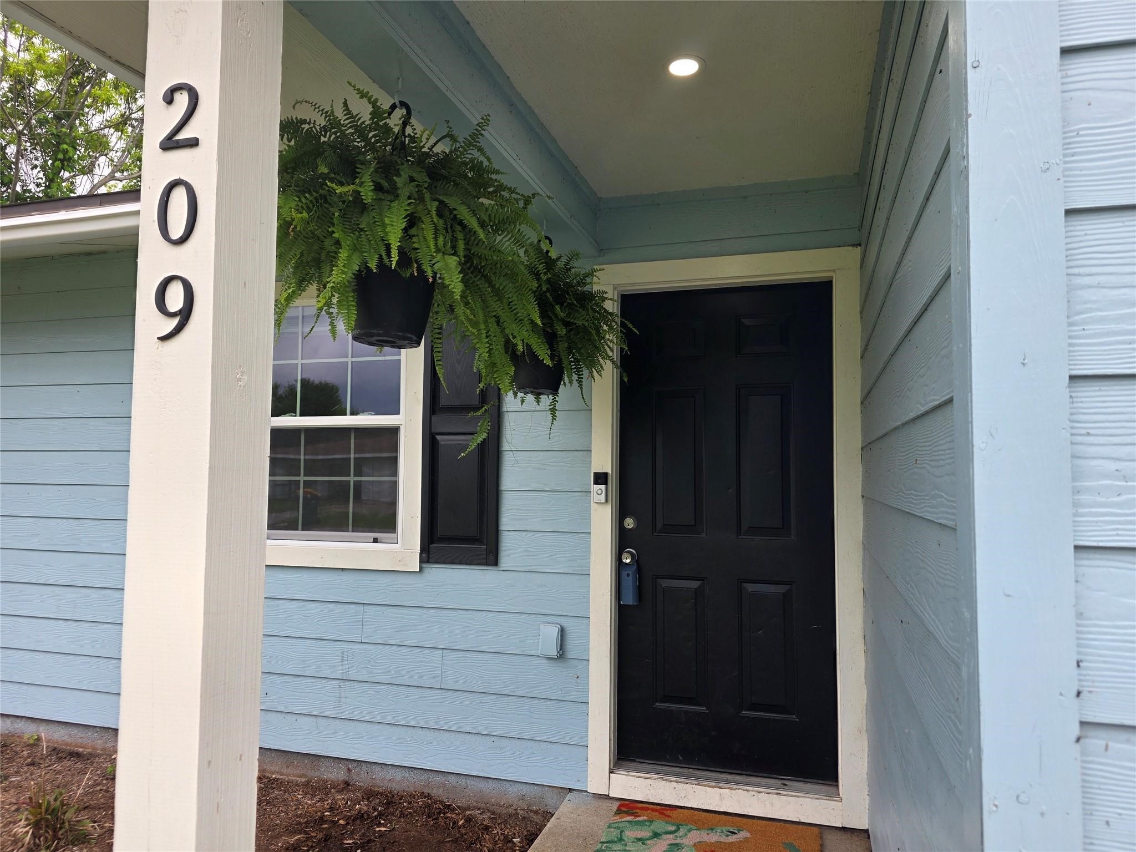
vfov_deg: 58.9
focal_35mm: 23
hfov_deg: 73.9
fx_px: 755
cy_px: 426
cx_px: 568
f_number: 1.7
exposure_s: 1/120
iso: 25
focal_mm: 6.3
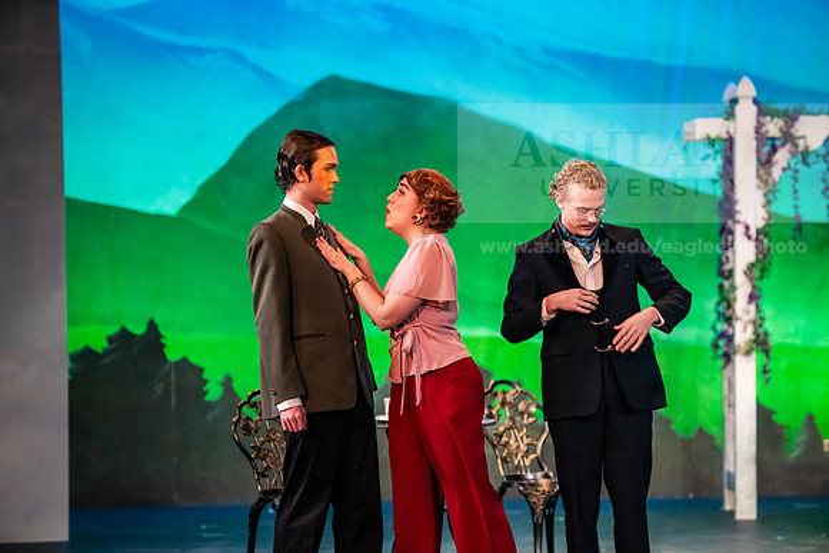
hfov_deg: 12.8
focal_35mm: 160
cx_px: 414
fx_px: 3685
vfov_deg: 8.6
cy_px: 276
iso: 4000
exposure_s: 1/200
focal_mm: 160
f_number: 3.2
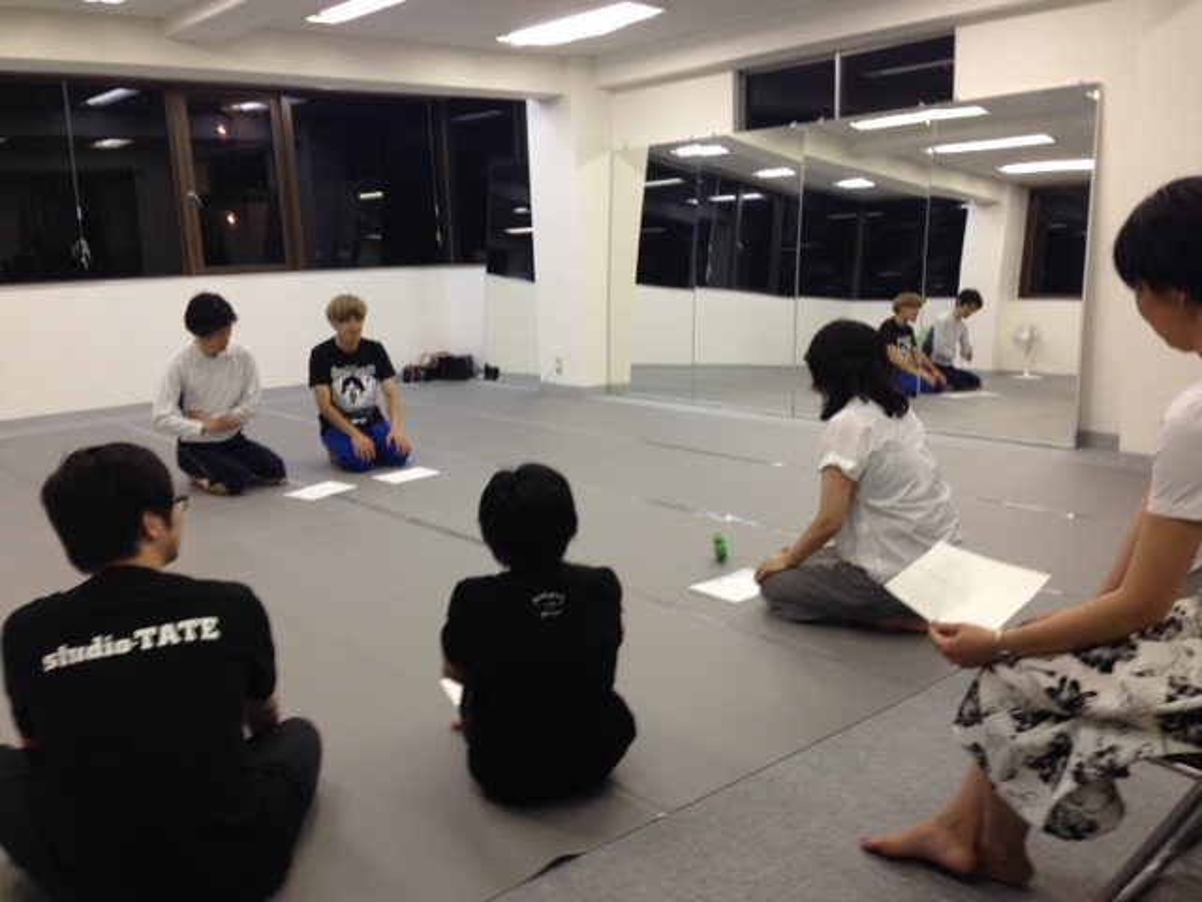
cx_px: 601
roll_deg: +2.6
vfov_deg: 42.9
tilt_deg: -11.2
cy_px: 451
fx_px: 1146
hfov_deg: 55.4
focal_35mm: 33
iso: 50
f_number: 2.4
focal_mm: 4.12
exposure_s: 1/33
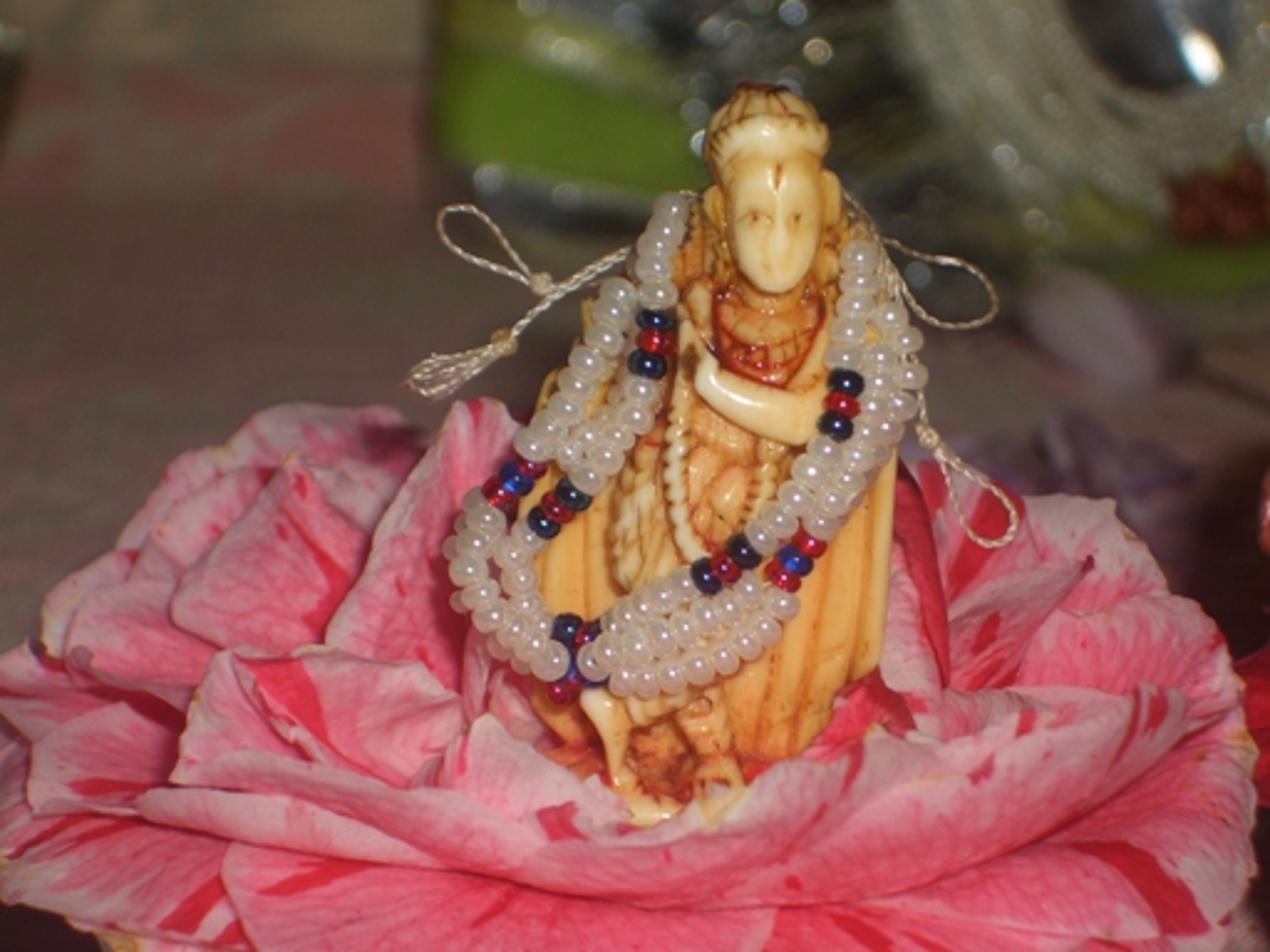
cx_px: 635
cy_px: 476
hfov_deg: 18.7
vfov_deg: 14.1
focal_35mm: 105
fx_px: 3852
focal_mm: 17.4
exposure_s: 1/60
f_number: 4.8
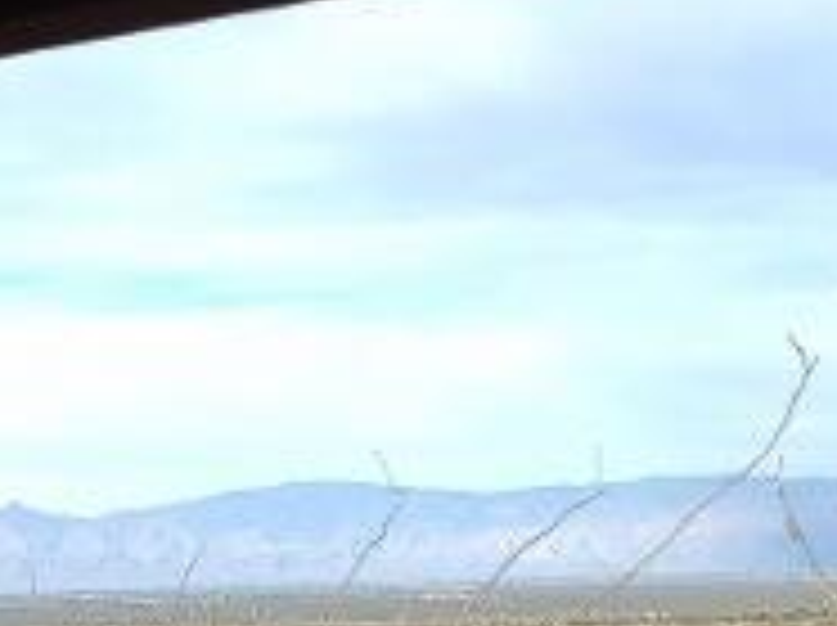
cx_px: -657
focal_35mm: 112
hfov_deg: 15.3
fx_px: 2705
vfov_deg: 12.5
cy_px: 937
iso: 40
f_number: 1.8
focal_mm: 5.4
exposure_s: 1/1128
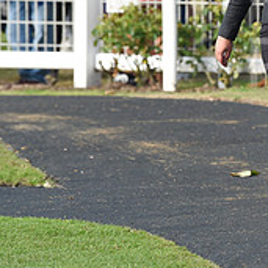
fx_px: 5045
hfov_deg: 3.0
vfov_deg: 3.0
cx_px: 453
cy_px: -9
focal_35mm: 576
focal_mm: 200
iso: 500
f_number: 5.6
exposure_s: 1/1000
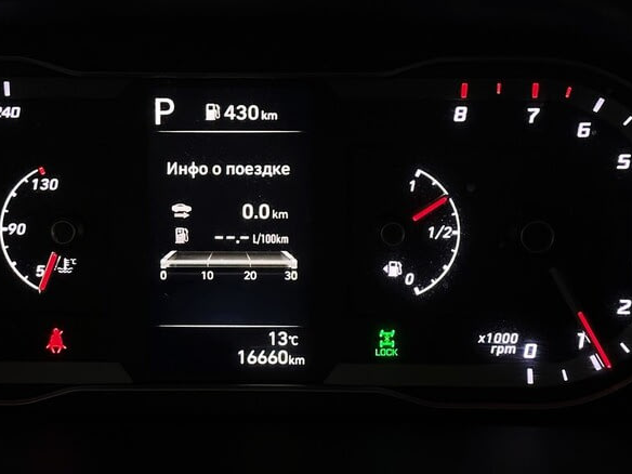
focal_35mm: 74
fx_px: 1351
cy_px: 165
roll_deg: -0.2
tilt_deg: -24.8
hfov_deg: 26.2
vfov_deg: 19.8
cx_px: 231
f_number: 1.78
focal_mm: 6.86
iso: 200
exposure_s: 1/50
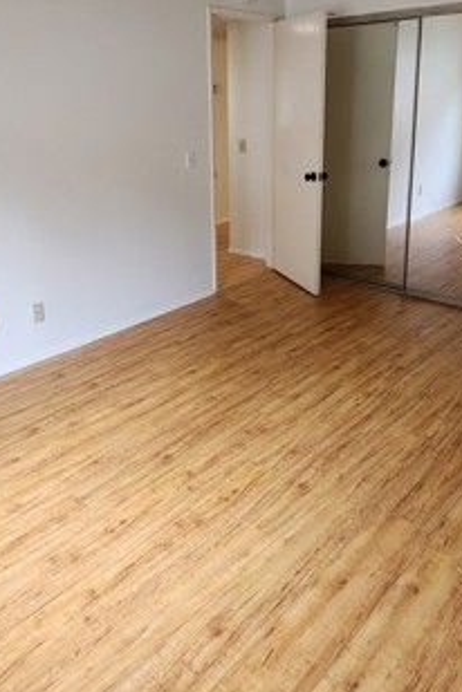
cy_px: 246
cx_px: 224
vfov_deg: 64.2
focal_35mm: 28
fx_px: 539
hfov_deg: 46.4
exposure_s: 1/60
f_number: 2.2
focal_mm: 2.2
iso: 160
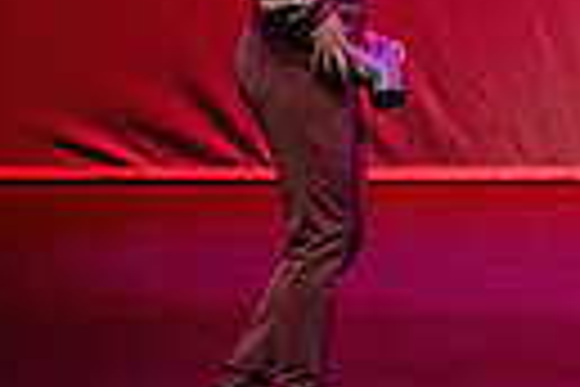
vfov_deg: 2.8
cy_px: 141
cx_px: 1458
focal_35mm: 493
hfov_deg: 4.1
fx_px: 7942
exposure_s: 1/500
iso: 1600
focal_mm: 92
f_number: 2.8
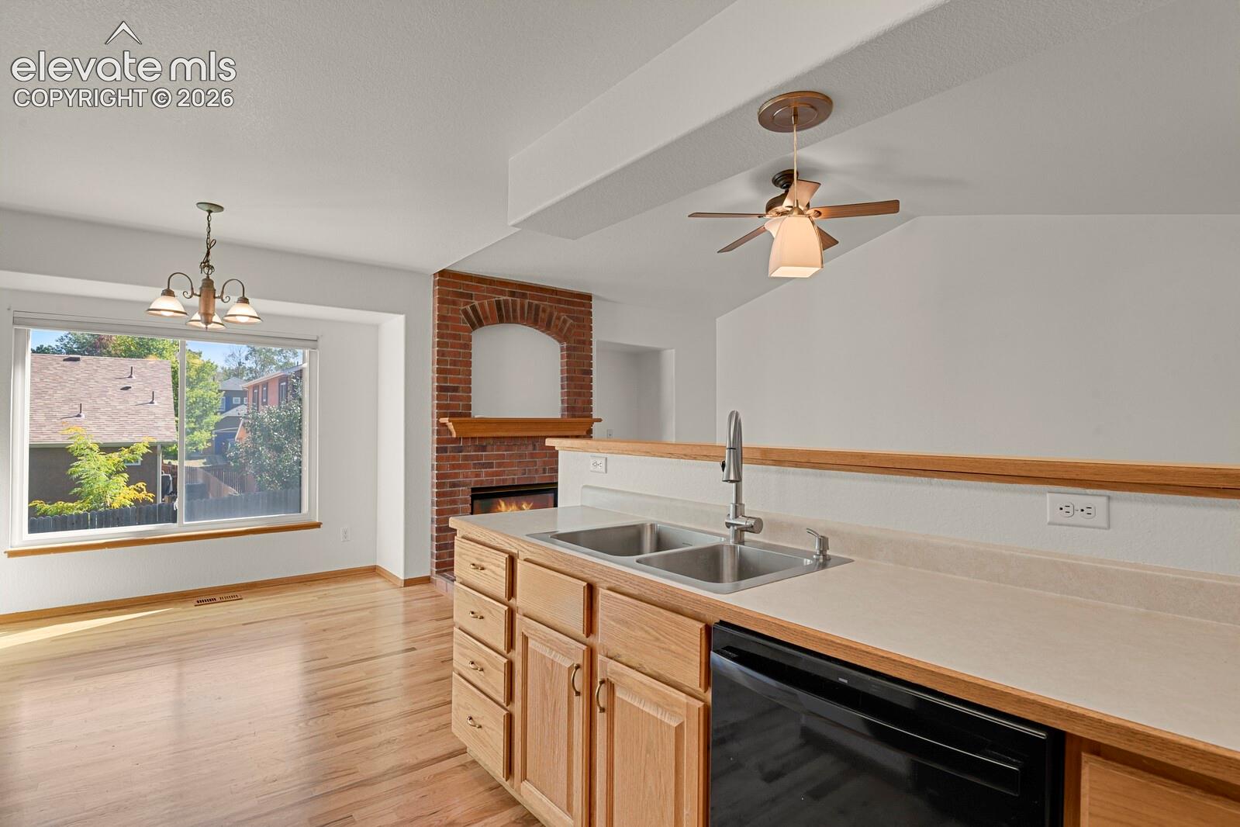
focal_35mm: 17
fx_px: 586
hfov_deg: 93.3
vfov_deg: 70.4
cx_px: 620
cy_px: 414
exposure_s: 1
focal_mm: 17
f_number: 8
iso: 250
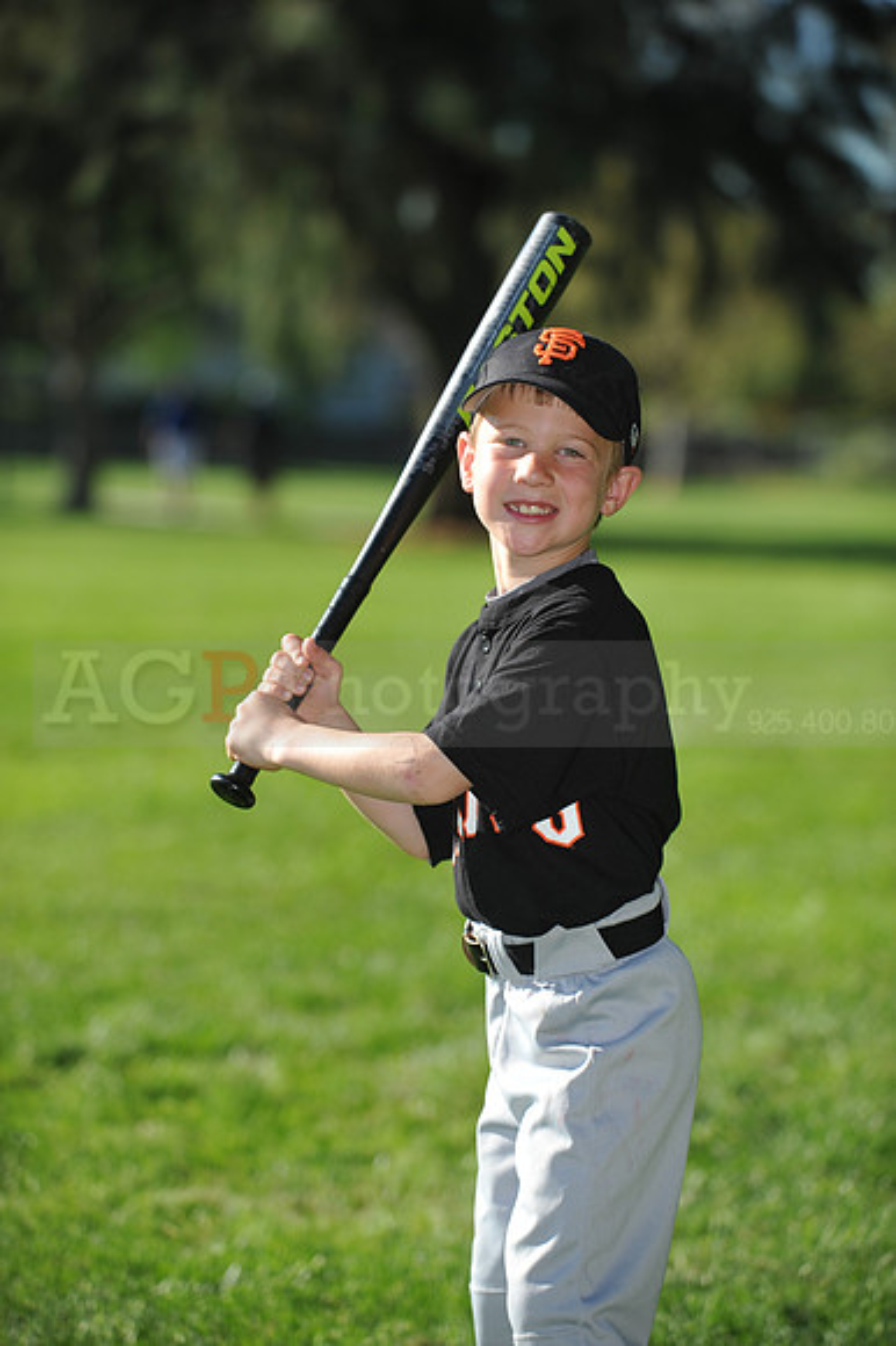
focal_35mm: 130
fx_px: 4859
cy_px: 673
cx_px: 448
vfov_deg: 15.8
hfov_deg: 10.5
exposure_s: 1/1250
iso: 200
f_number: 4
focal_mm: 130
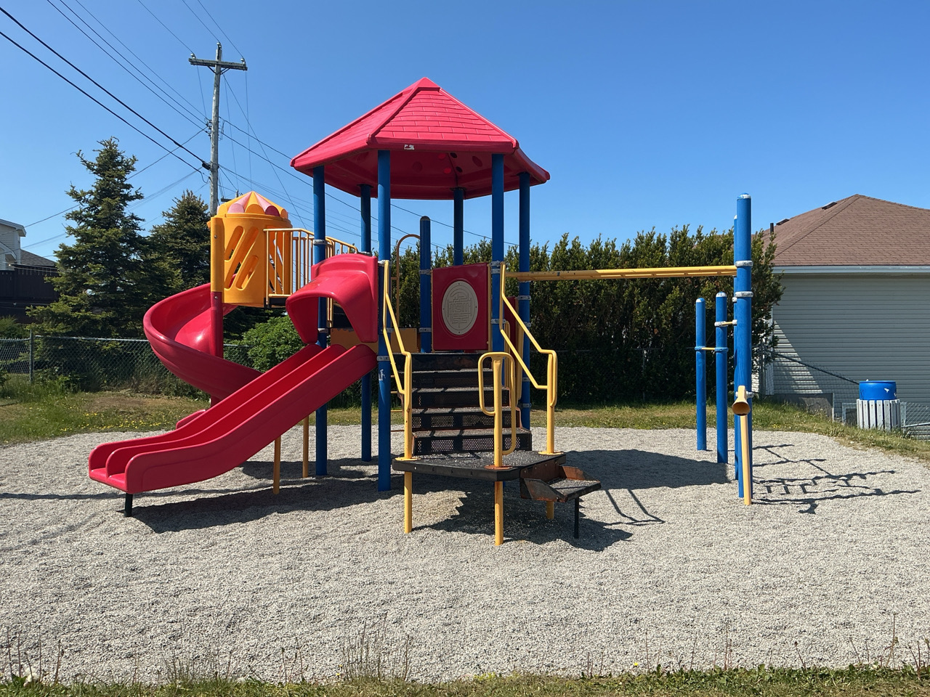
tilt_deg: +1.4
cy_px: 348
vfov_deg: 48.2
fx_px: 779
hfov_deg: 61.7
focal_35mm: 29
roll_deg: +0.6
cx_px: 465
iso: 25
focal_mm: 3
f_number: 1.8
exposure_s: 1/1730
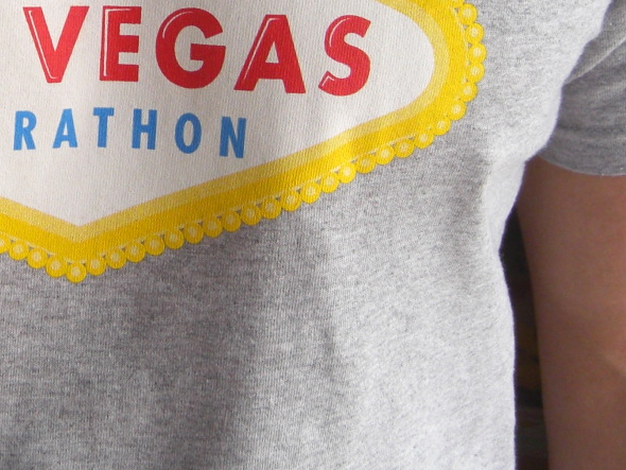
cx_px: 1
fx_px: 1863
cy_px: 36
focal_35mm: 103
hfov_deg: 18.6
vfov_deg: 14.2
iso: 200
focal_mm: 7.9
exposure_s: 1/40
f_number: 2.8
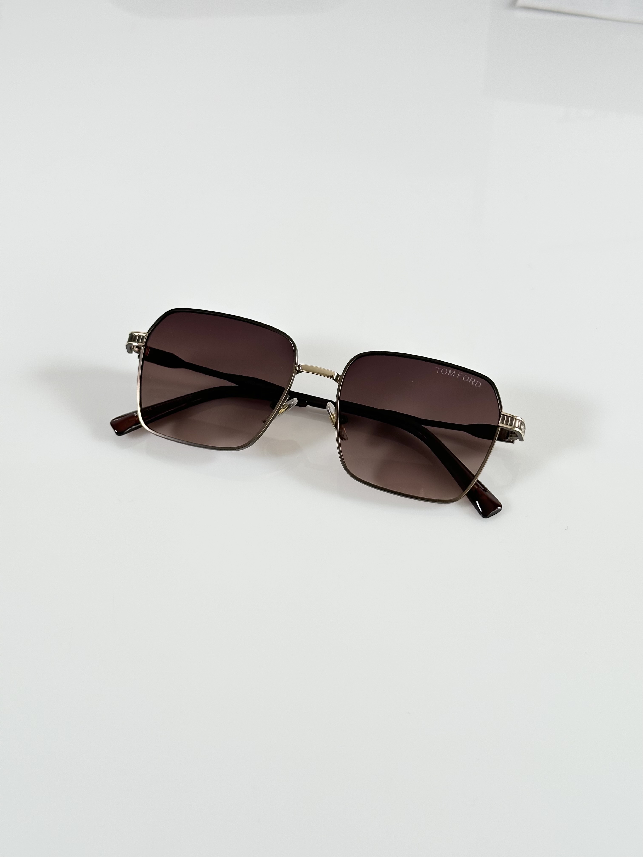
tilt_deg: -47.7
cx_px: 322
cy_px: 428
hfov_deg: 30.3
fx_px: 1189
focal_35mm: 48
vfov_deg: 39.7
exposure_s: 1/121
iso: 64
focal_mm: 6.86
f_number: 1.78
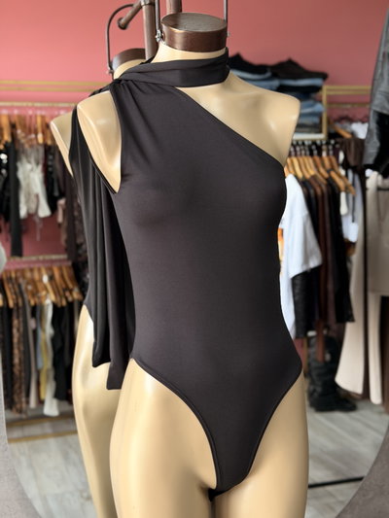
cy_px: 259
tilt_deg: -7.3
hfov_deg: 30.3
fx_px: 719
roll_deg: +1.3
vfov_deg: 39.6
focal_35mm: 48
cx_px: 194
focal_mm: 6.76
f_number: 1.78
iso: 100
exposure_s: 1/111
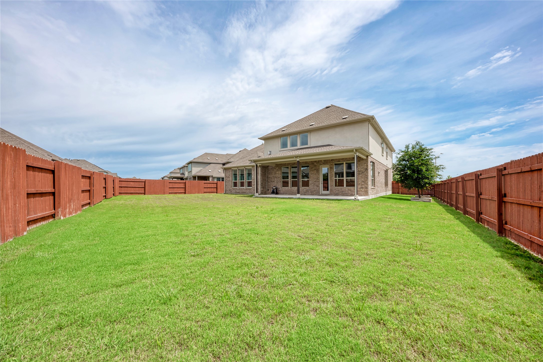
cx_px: 272
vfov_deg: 85.5
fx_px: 196
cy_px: 181
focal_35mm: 13
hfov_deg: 108.3
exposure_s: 1/1250
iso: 200
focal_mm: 13
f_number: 8
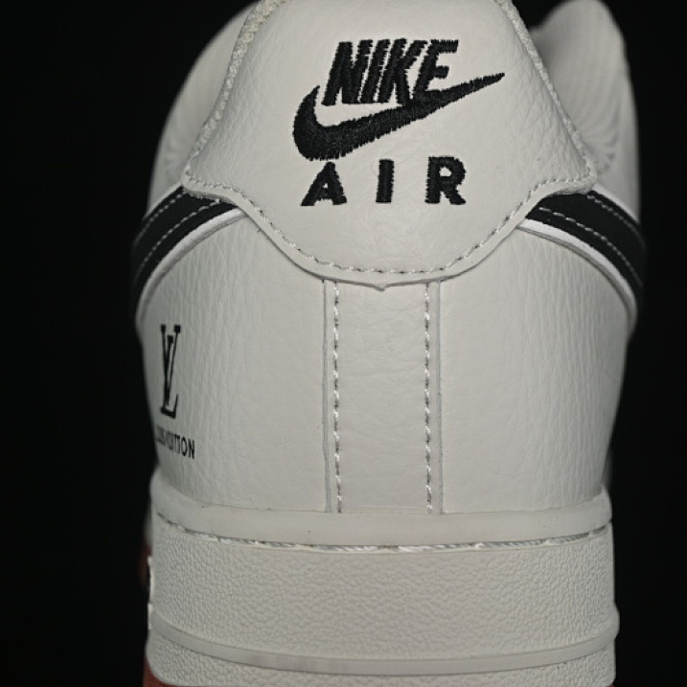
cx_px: 413
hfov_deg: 18.1
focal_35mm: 96
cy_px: 344
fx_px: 2156
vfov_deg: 18.1
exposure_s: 1/60
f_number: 6.3
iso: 160
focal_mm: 50
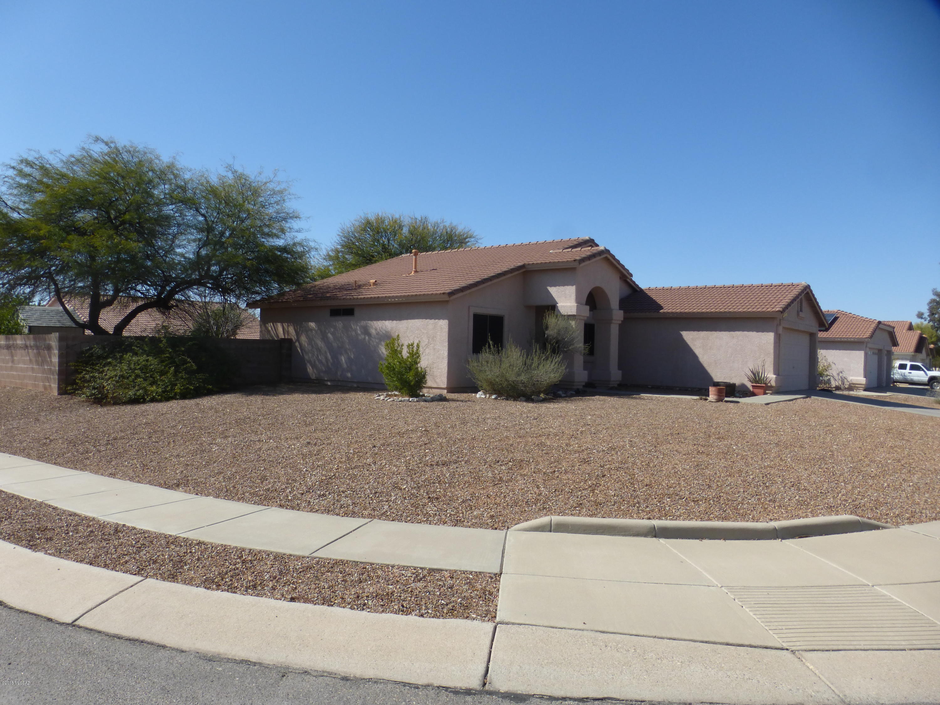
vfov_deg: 54.9
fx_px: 679
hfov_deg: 69.4
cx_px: 470
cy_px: 352
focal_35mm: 25
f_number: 4
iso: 100
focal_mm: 4.3
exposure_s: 1/800
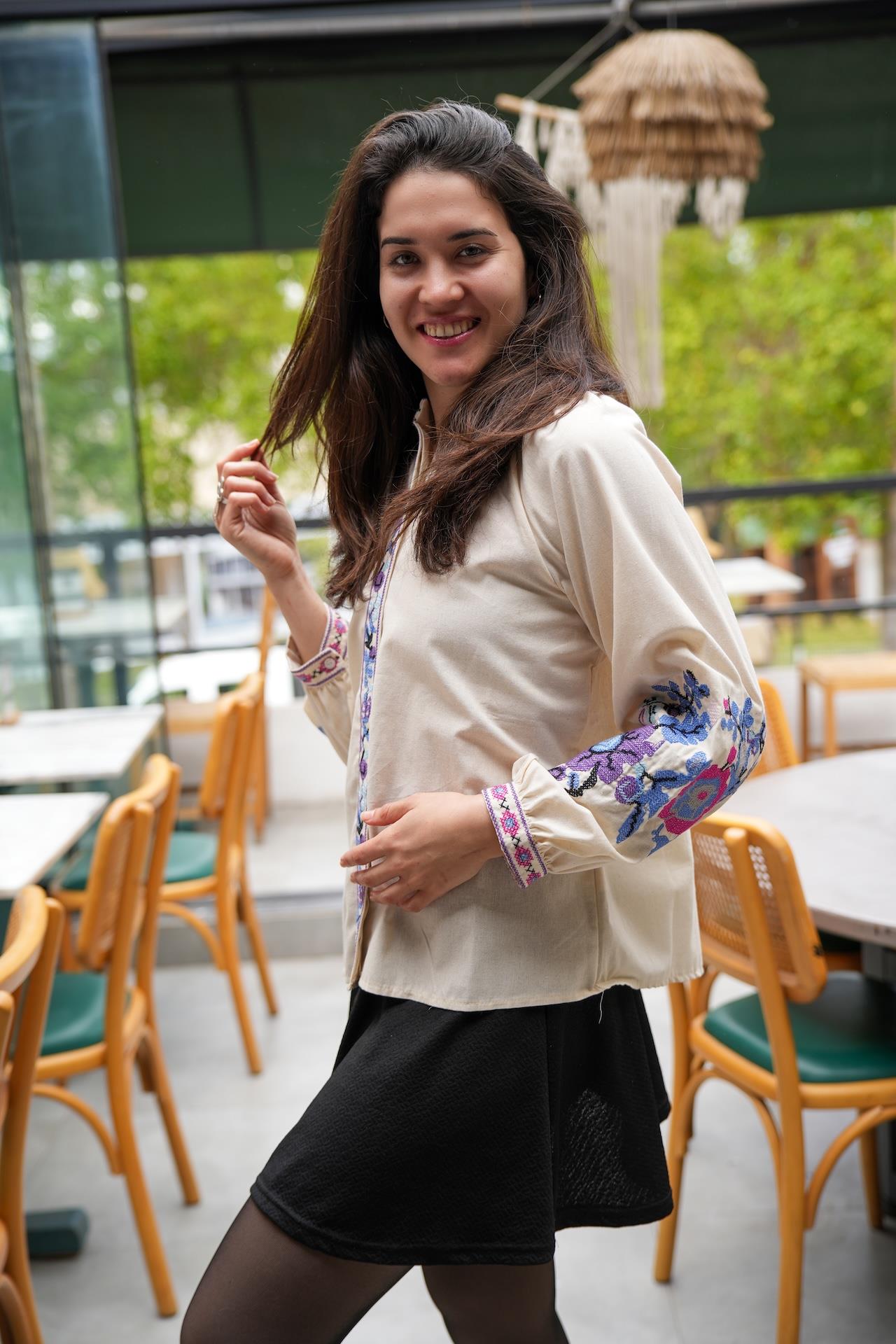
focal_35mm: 45
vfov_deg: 43.6
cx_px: 448
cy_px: 672
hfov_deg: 29.9
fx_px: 1680
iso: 125
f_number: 2.8
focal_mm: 45
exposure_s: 1/100
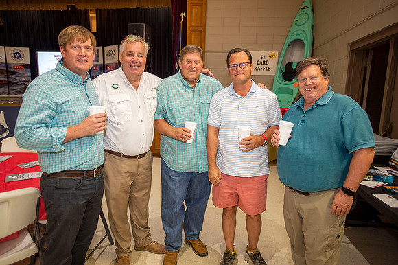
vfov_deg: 53.1
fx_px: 265
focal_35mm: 24
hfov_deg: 73.8
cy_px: 132
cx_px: 199
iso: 1250
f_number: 2.8
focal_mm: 24
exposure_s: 1/100
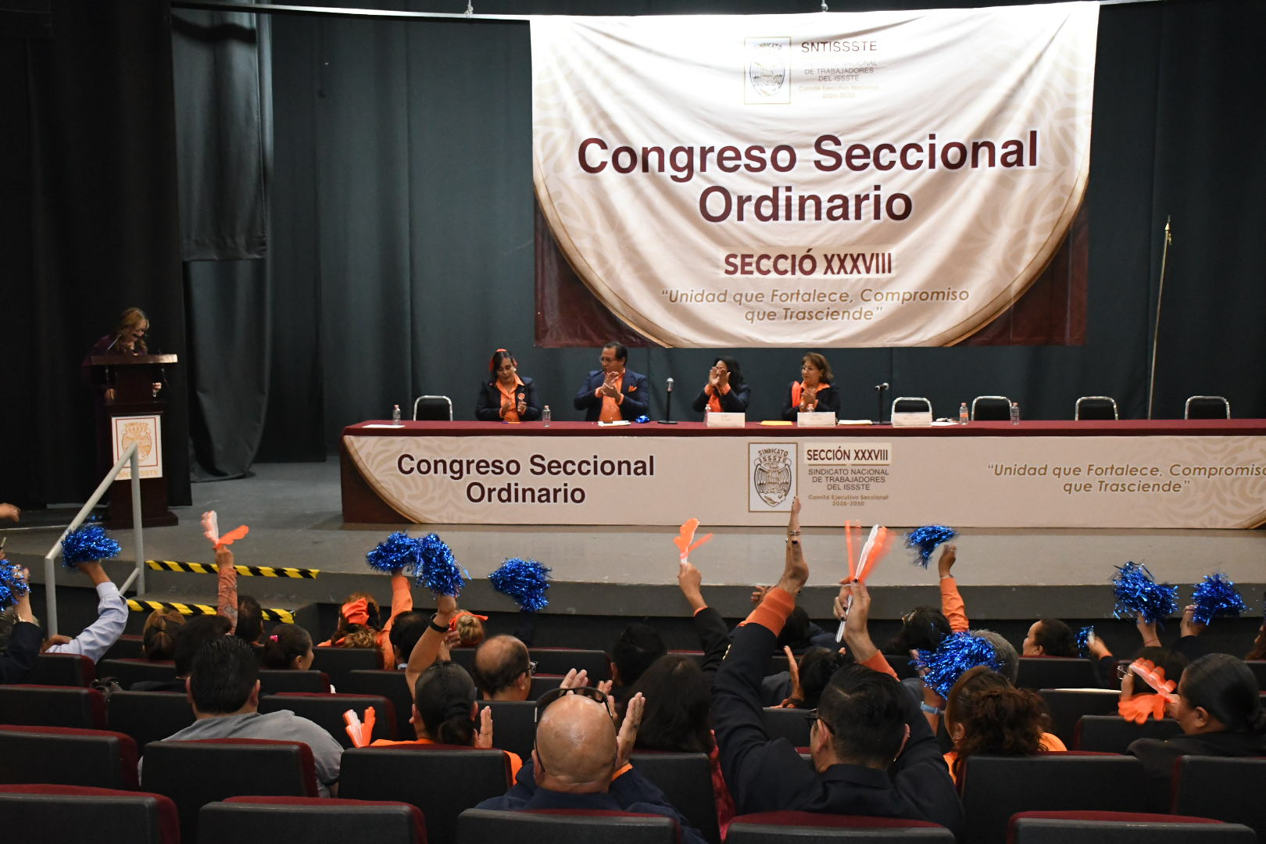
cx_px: 633
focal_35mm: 40
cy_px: 422
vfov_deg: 33.4
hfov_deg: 48.5
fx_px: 1407
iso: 6400
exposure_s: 1/100
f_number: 7.1
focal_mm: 27
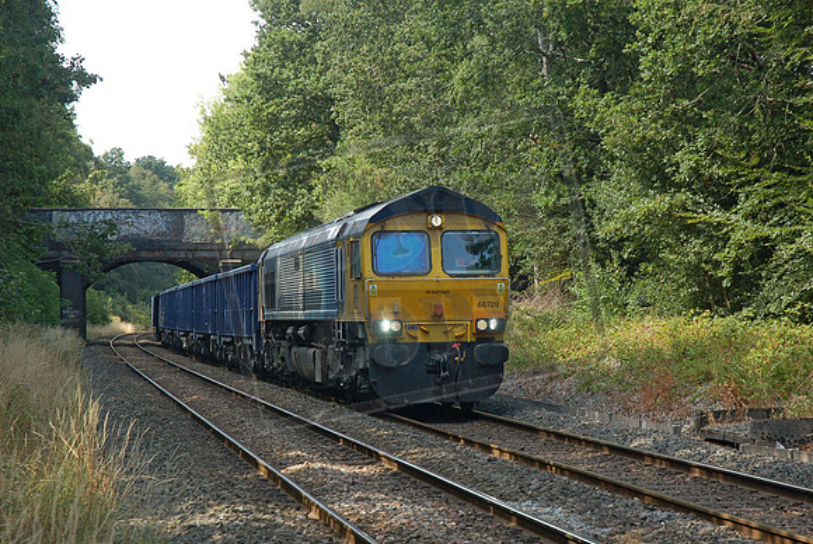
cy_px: 272
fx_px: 1899
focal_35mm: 84
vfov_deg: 16.3
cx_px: 406
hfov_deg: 24.2
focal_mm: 56
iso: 400
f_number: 5
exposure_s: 1/320
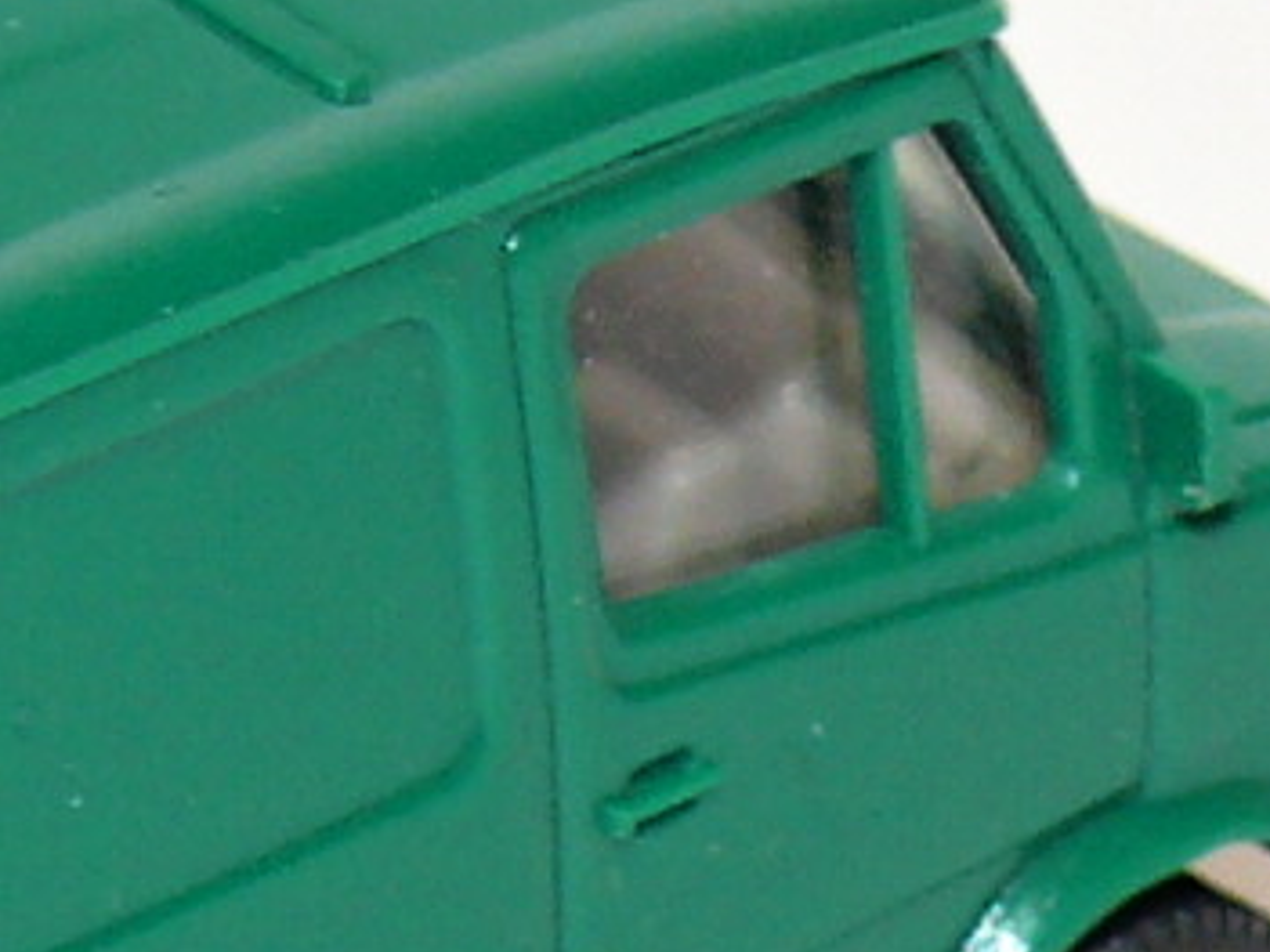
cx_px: -409
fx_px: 18411
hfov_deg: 3.9
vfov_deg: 3.0
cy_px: 677
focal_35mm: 502
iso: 100
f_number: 4
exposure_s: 1/30
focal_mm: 14
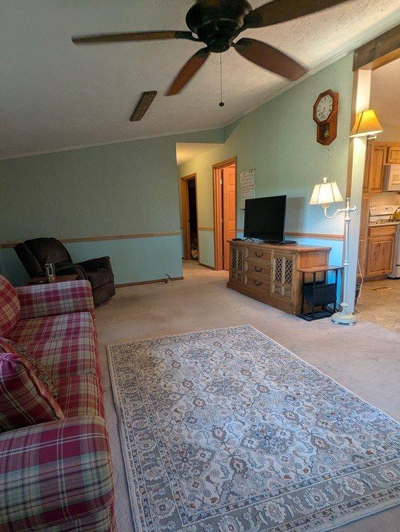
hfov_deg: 66.0
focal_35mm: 20
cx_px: 182
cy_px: 284
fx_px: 307
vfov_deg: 81.6
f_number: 2.2
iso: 221
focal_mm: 2.35
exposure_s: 1/60
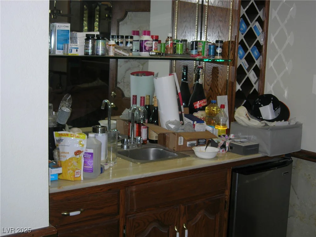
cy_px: 118
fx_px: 466
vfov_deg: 28.6
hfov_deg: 37.5
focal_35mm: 51
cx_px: 158
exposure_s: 1/60.1
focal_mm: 10.6
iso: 64
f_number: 3.2
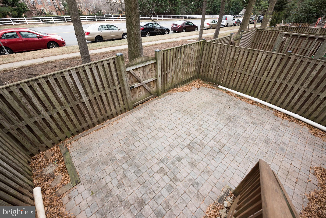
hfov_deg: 104.2
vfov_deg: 81.2
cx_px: 163
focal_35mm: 14
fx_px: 127
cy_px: 109
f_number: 5.6
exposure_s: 1/200
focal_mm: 14
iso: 200
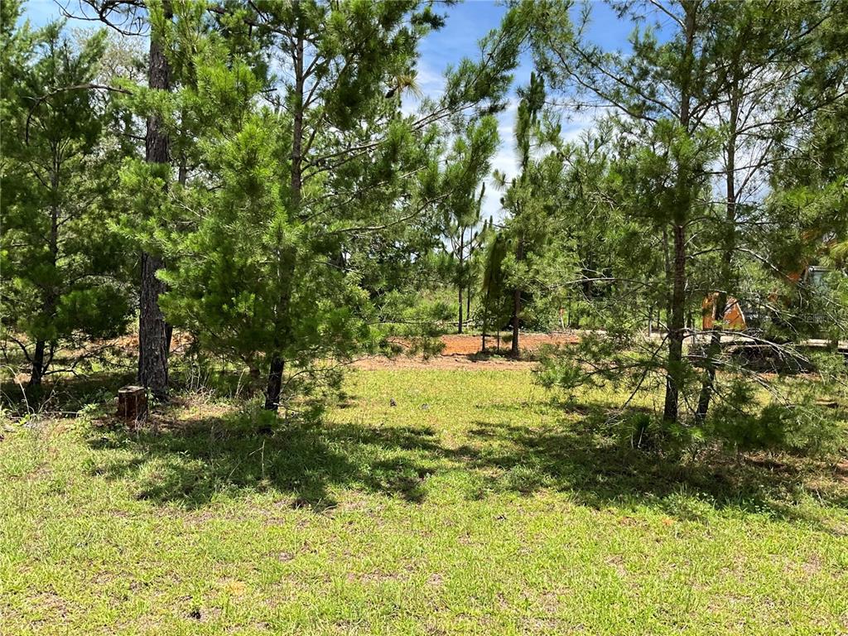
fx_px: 710
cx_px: 424
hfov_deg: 61.7
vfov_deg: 48.2
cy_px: 318
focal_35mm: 29
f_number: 1.8
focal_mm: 3
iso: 25
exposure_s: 1/978
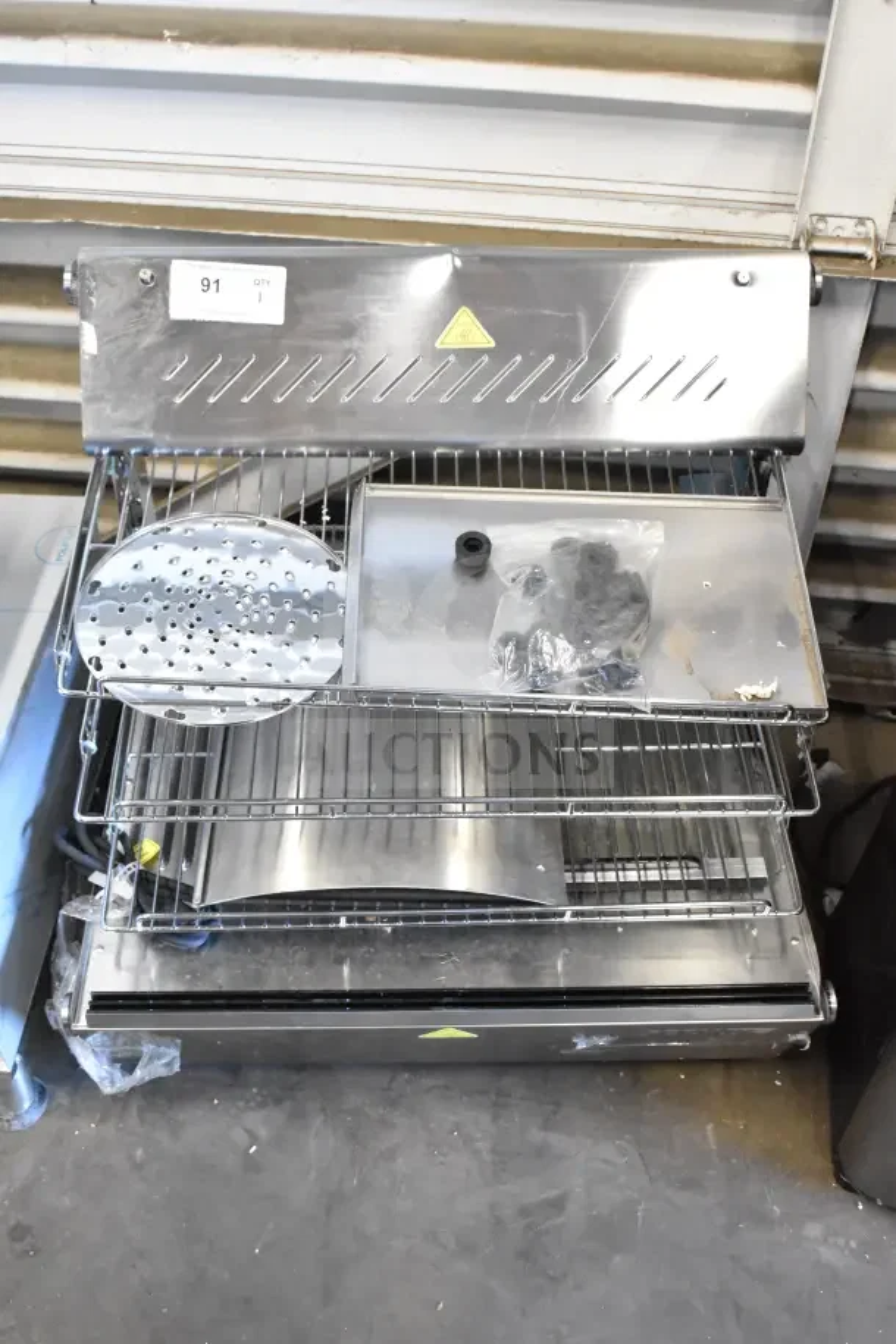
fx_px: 1344
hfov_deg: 36.9
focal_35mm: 36
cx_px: 448
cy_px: 672
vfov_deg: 53.1
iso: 6400
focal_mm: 24
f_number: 4.5
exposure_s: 1/100
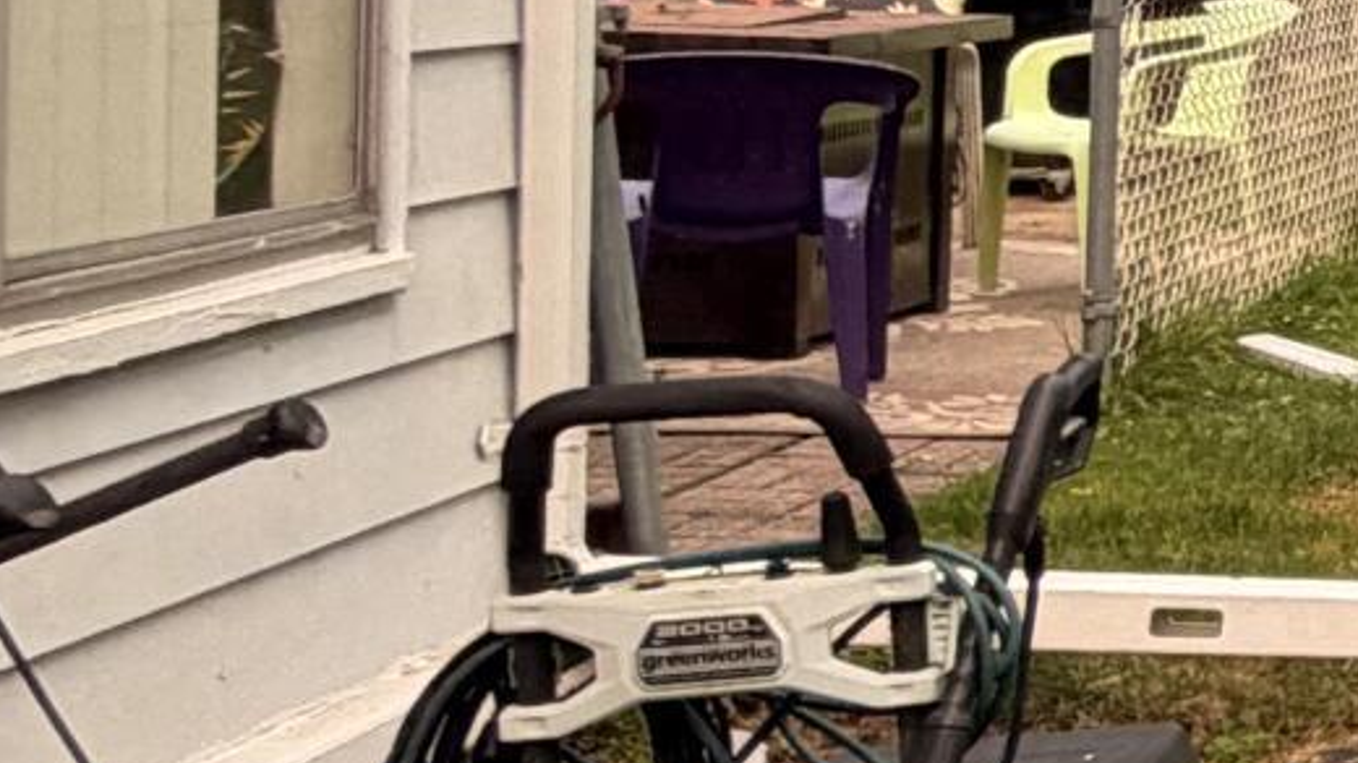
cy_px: 21
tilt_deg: -2.8
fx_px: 3167
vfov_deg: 13.6
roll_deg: -2.3
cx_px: 3533
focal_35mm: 88
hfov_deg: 13.6
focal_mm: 2.22
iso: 50
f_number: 2.2
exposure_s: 1/502
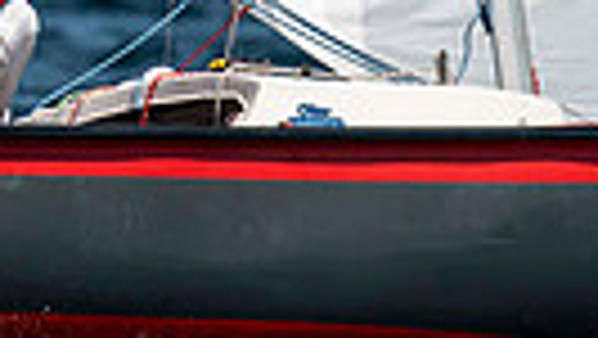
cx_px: 58
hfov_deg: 1.0
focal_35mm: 2059
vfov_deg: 0.6
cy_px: -232
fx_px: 32668
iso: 320
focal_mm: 300
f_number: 5
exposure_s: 1/5000
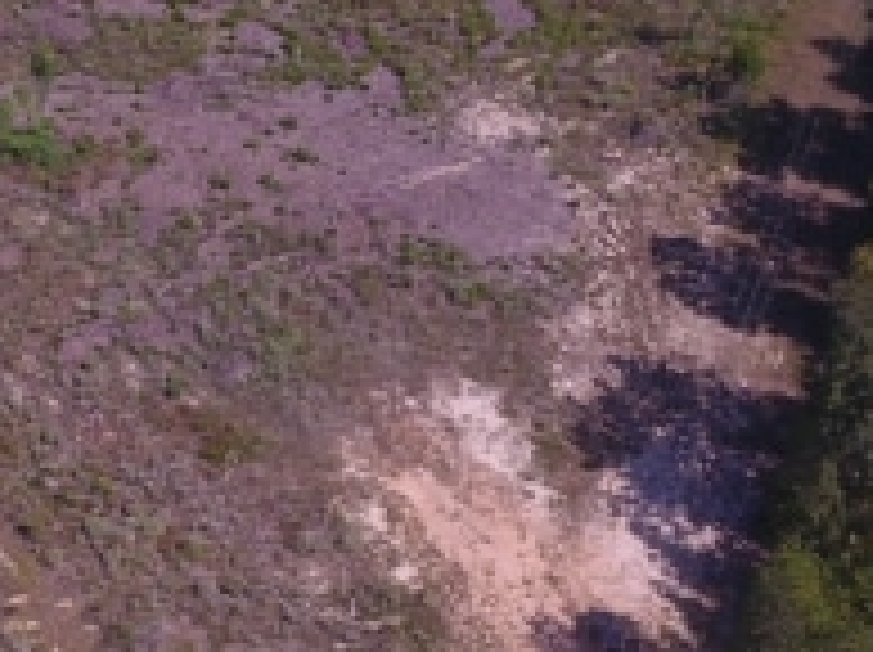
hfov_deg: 28.1
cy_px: 261
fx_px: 1662
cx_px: 63
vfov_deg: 22.2
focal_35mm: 66
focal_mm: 3.61
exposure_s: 1/944
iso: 100
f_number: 2.8
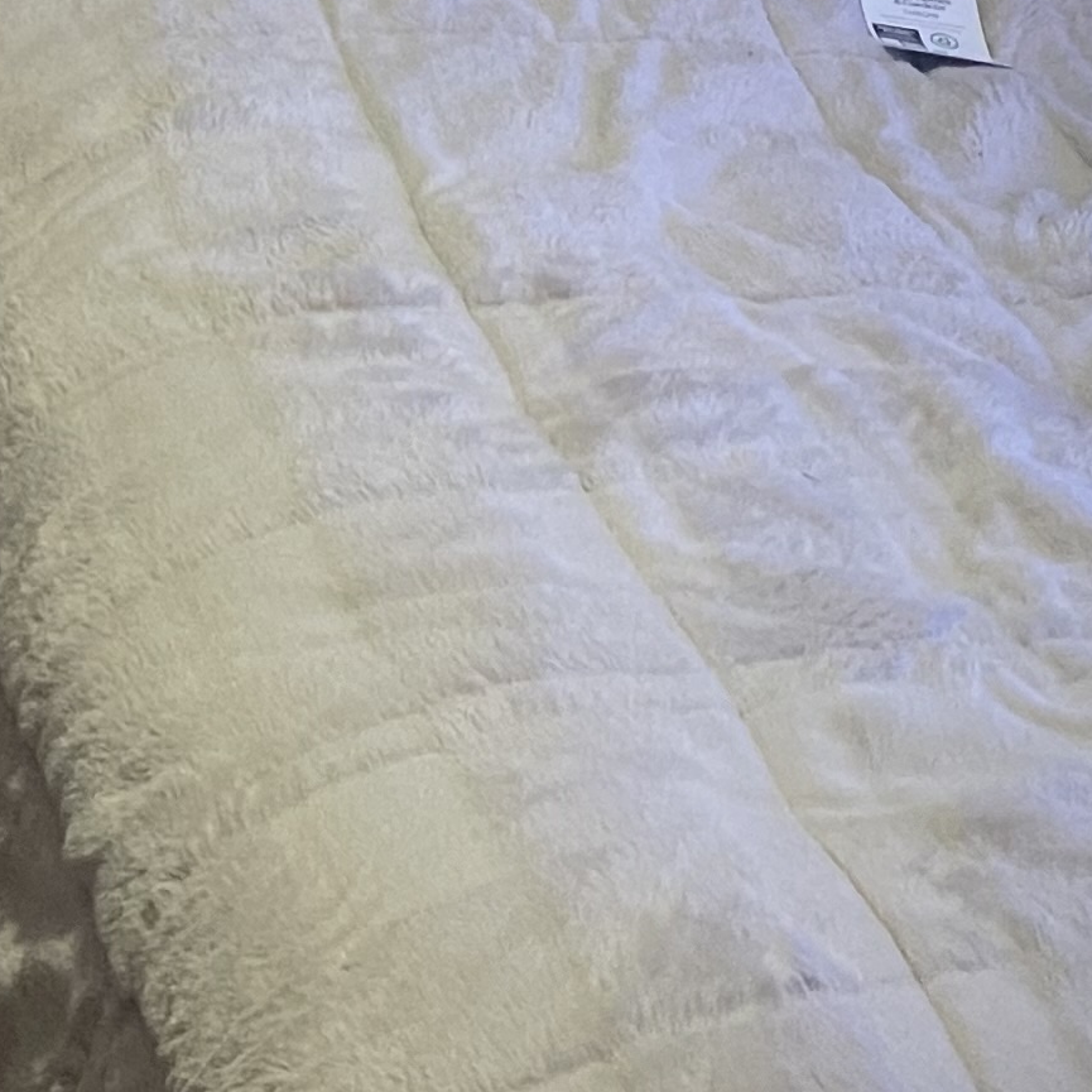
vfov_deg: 15.3
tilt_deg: -15.7
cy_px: -655
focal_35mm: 103
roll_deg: -7.5
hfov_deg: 16.8
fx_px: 3676
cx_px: 327
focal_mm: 5.1
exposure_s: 1/60
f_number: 1.6
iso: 400
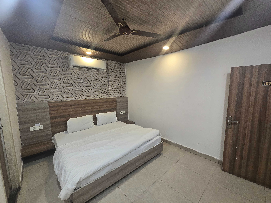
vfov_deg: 89.9
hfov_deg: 106.2
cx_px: 136
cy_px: 102
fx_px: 102
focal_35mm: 13
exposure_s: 1/50
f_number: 2.2
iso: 250
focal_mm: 2.2
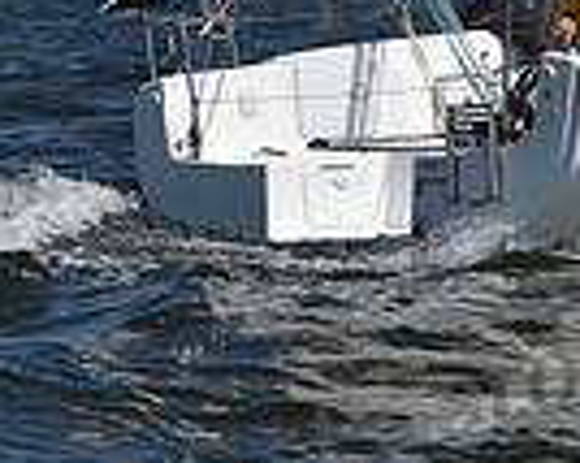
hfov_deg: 6.6
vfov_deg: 5.4
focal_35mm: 284
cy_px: -366
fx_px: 4872
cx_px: 1143
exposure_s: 1/1250
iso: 320
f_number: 13
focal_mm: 70
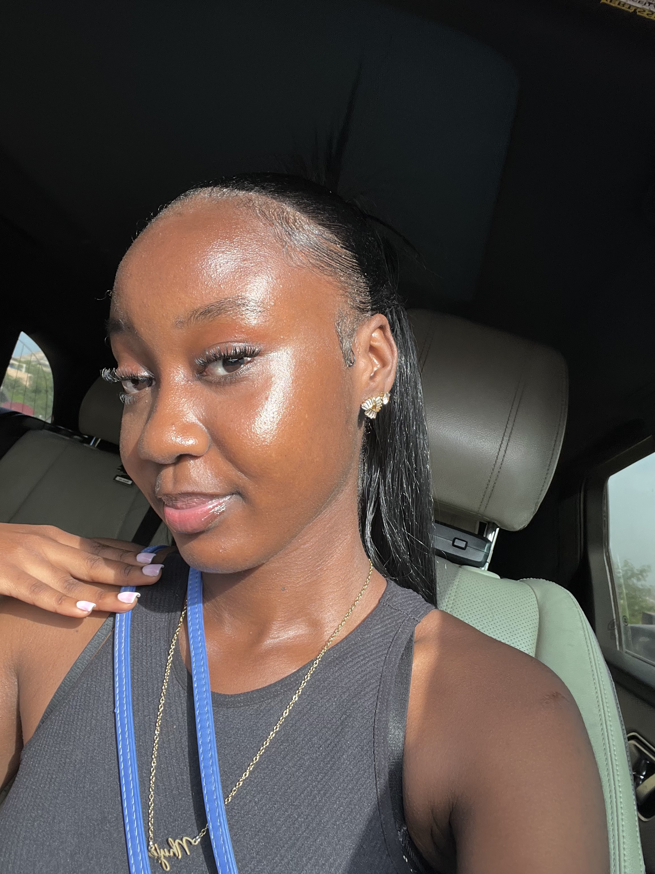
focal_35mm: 30
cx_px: 328
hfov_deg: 46.8
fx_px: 757
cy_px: 437
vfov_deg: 60.0
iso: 25
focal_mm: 2.71
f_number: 2.2
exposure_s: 1/130
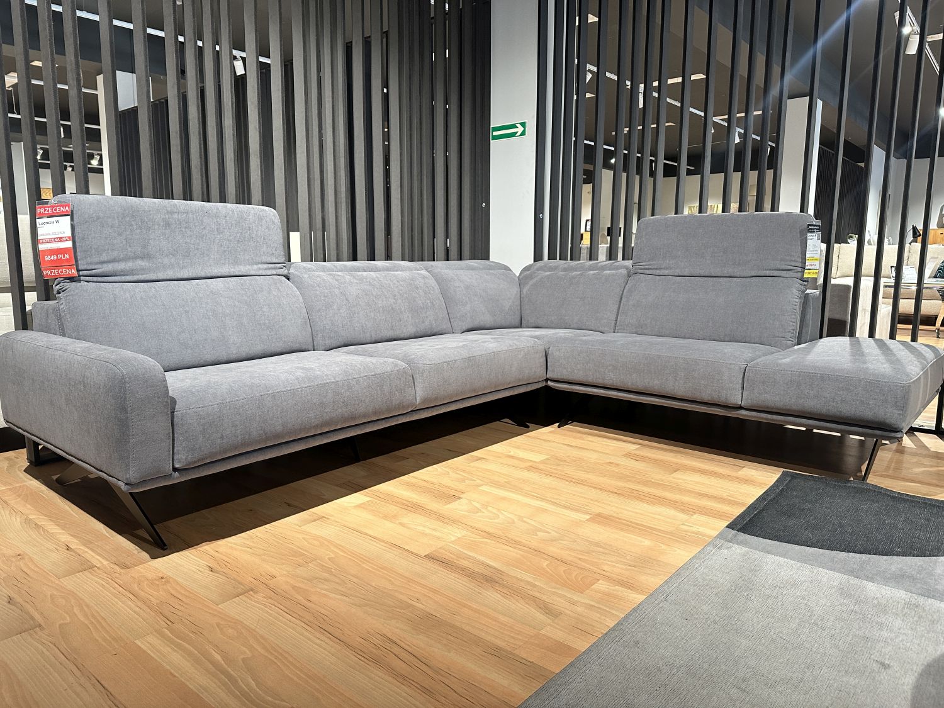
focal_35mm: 24
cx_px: 472
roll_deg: +0.3
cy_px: 354
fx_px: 654
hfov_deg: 71.6
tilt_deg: -8.9
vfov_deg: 56.8
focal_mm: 6.86
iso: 250
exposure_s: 1/70
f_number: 1.78
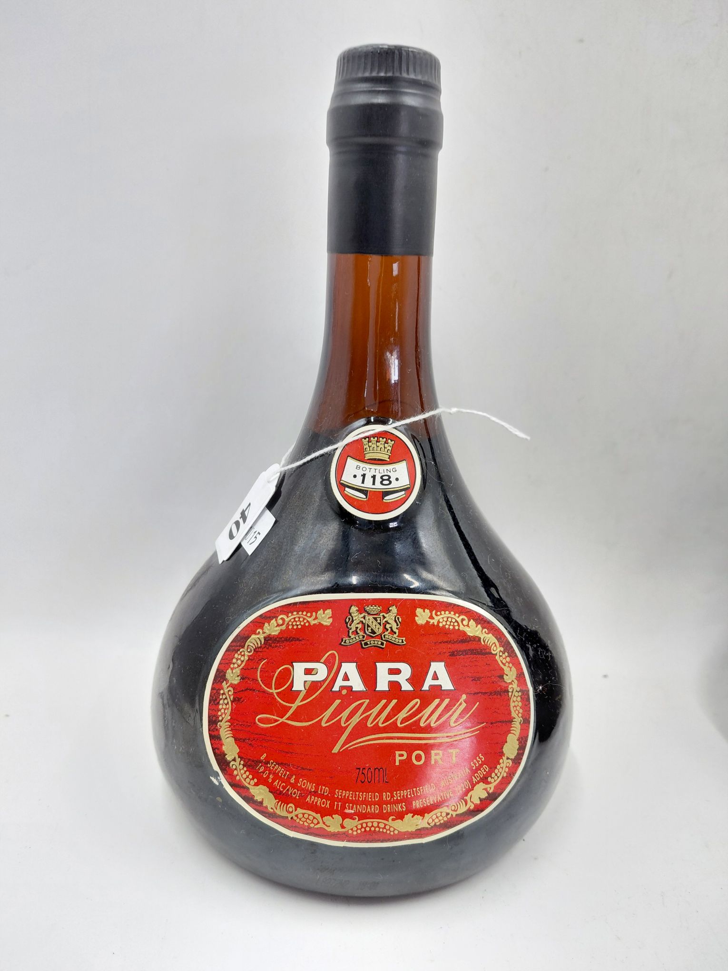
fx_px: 701
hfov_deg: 54.9
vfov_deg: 69.4
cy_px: 486
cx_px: 364
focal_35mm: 25
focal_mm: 4.69
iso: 250
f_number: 1.8
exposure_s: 1/100
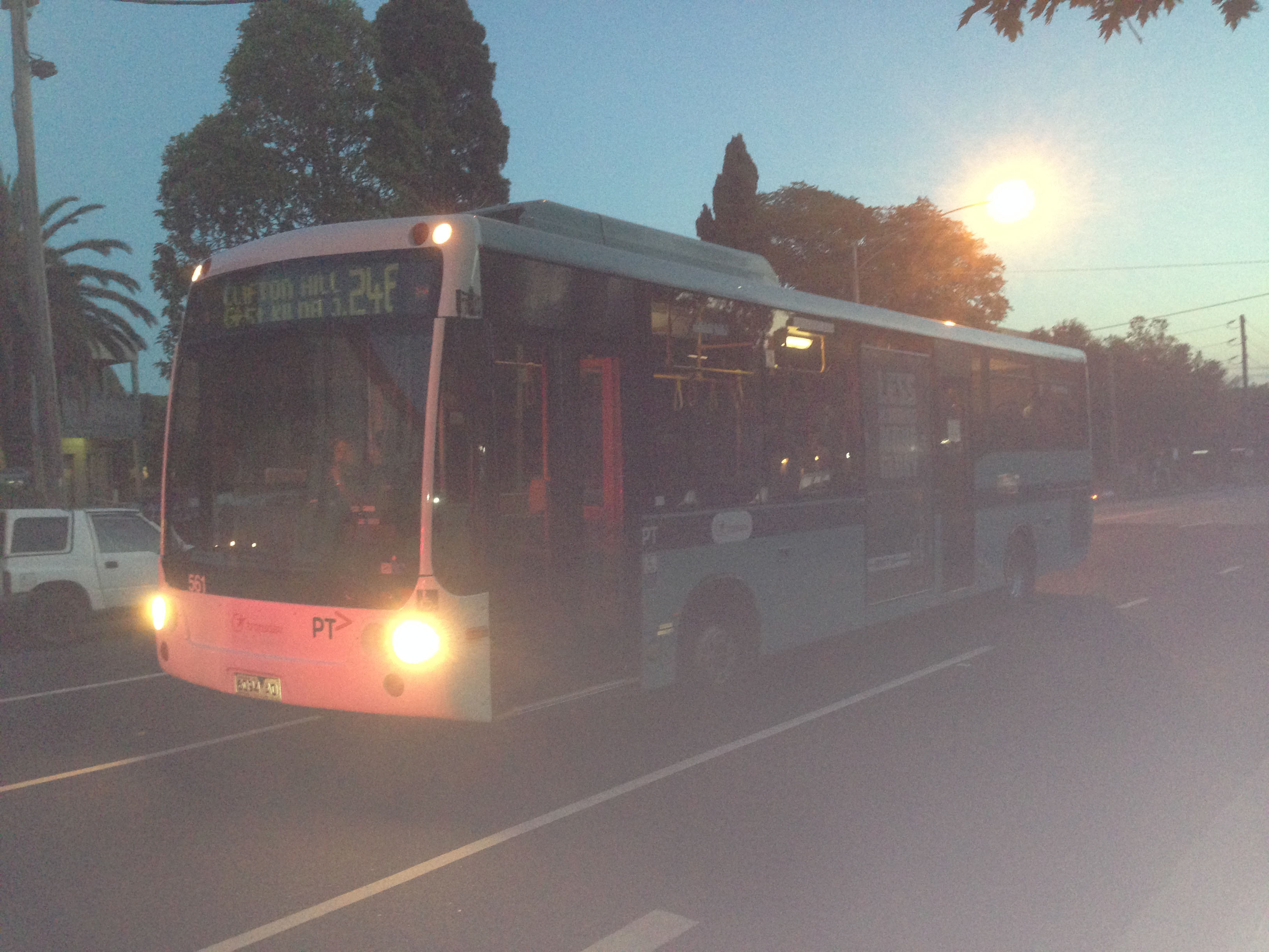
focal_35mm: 33
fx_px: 1210
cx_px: 634
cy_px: 476
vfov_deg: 42.9
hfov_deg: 55.4
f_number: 2.4
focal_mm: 4.12
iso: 200
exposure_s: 1/16
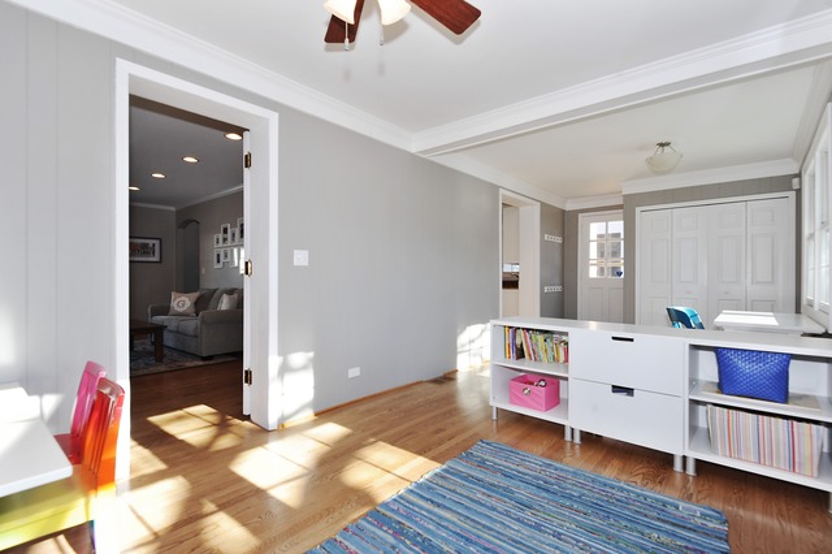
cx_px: 416
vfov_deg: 73.7
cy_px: 277
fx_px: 370
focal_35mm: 16
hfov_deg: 96.8
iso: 200
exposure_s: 1/30
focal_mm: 16
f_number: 8
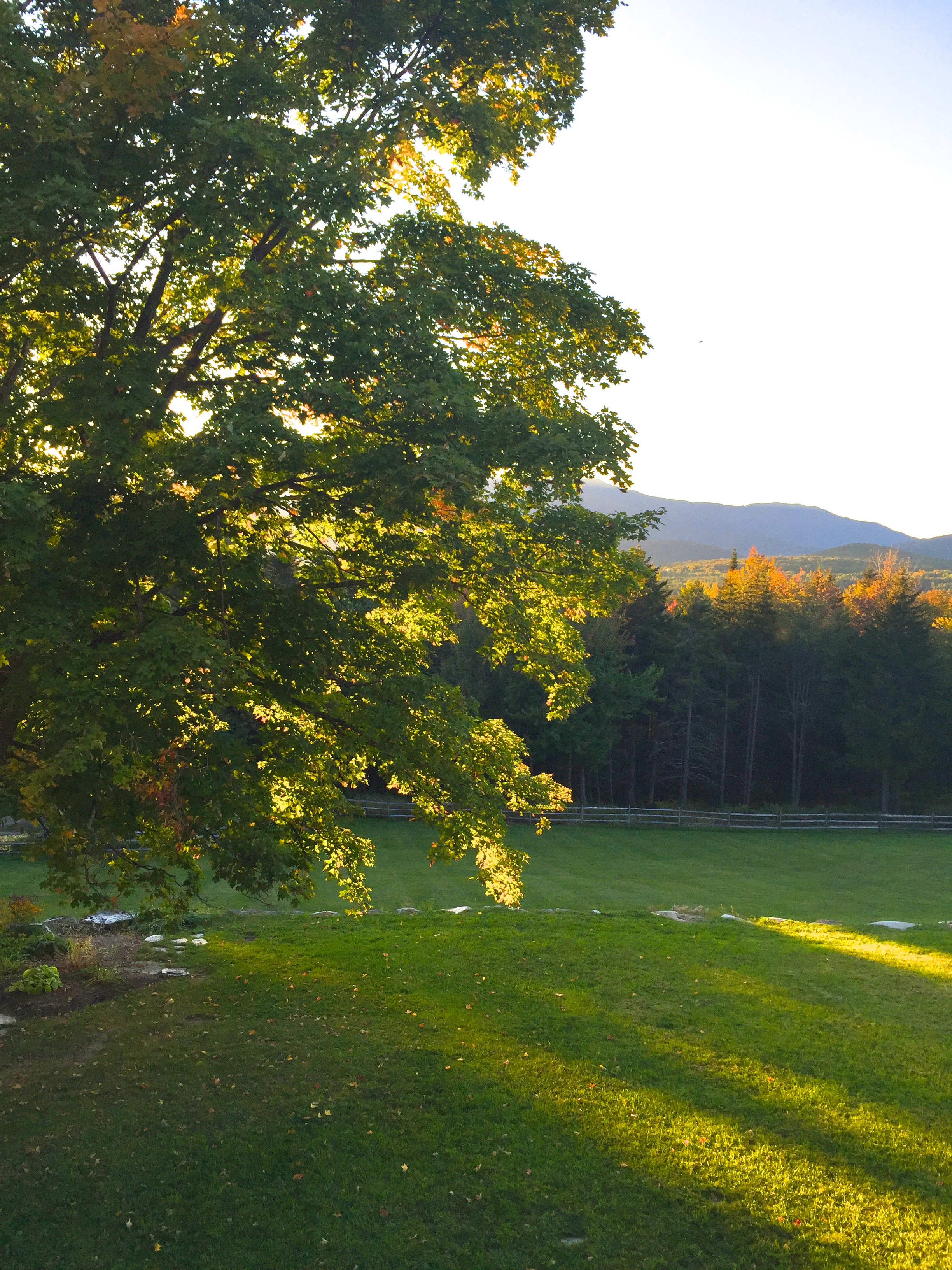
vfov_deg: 61.7
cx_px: 476
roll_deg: -1.4
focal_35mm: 29
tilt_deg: -5.3
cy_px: 635
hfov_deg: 48.2
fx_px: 1063
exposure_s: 1/332
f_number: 2.2
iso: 32
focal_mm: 4.15
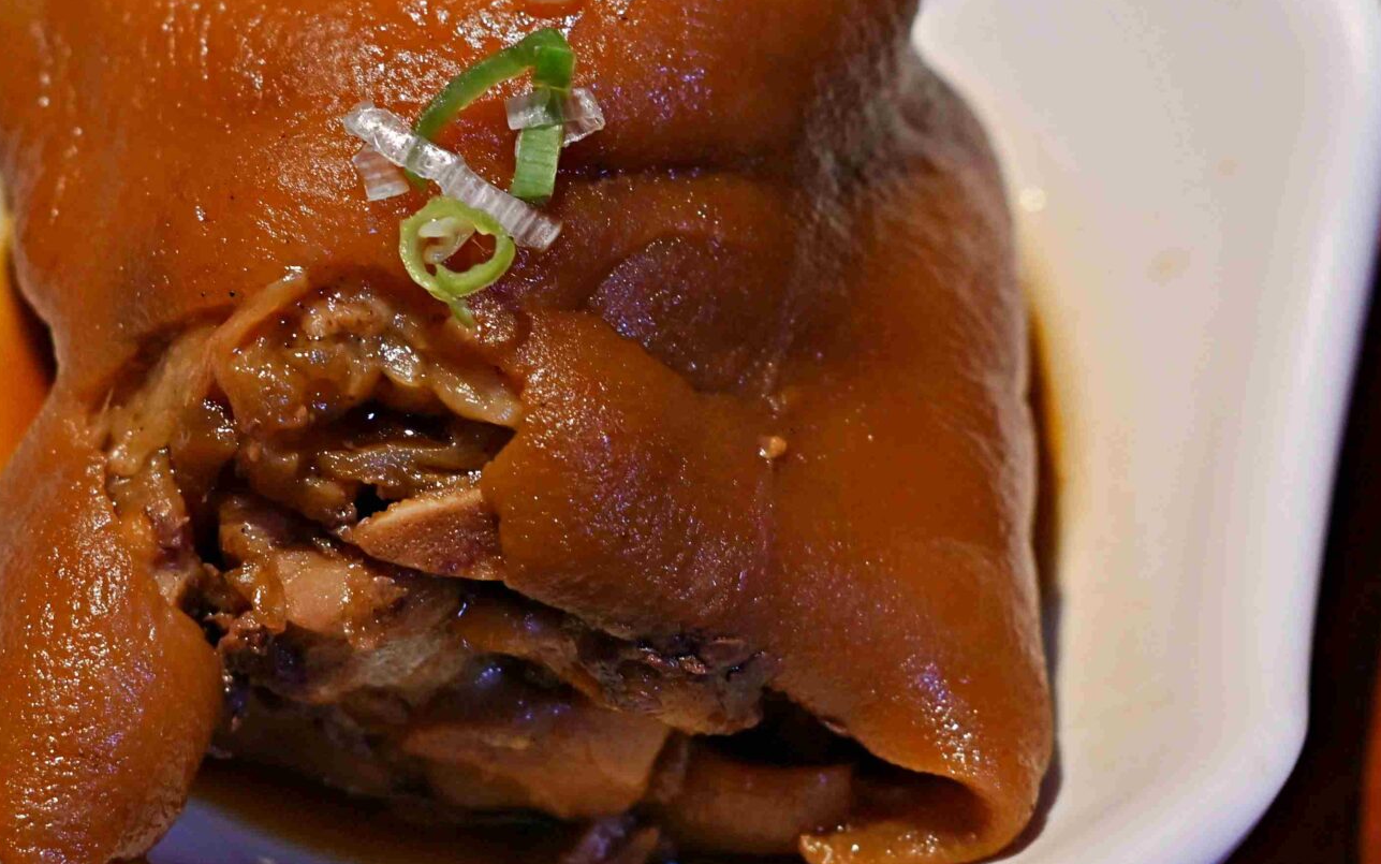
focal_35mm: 152
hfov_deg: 13.8
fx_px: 5722
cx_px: 559
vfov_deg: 8.6
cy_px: 140
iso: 500
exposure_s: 1/200
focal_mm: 50
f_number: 3.2
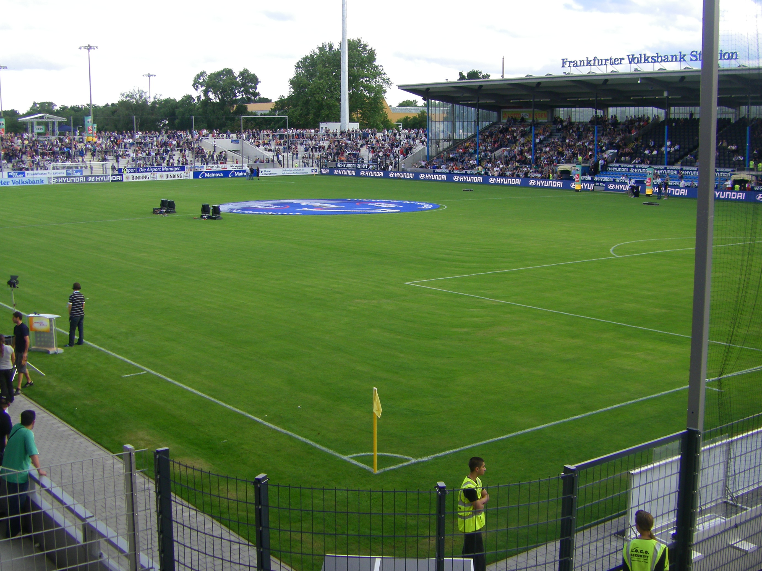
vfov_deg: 32.2
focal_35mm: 45
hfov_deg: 42.1
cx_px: 384
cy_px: 280
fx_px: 991
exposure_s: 1/100
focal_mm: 6.3
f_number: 3.5
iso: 64
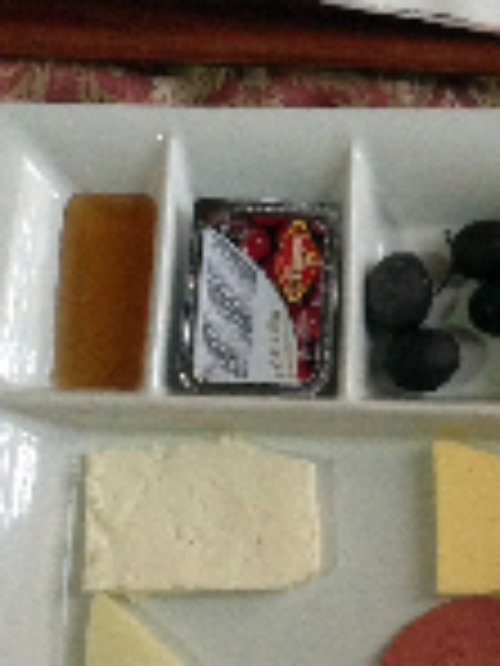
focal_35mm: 134
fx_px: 2581
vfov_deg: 14.2
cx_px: 365
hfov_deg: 11.0
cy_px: -166
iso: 200
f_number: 2.4
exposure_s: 1/20
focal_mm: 4.13
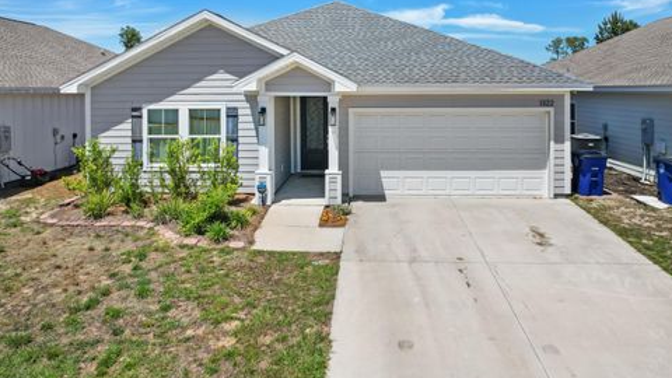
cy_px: 197
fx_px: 428
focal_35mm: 24
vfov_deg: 47.7
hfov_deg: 76.3
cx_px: 347
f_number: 2.8
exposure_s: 1/1600
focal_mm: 8.38
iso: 100
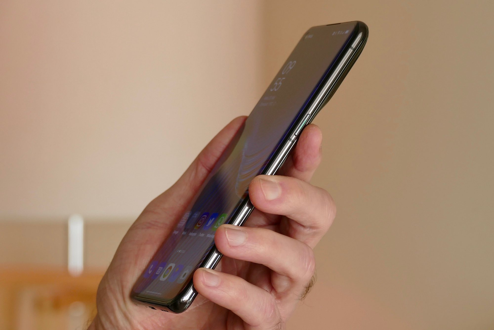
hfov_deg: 12.1
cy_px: 165
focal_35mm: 170
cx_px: 247
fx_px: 2332
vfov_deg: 8.1
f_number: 4.5
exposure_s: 1/100
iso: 400
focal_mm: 61.93
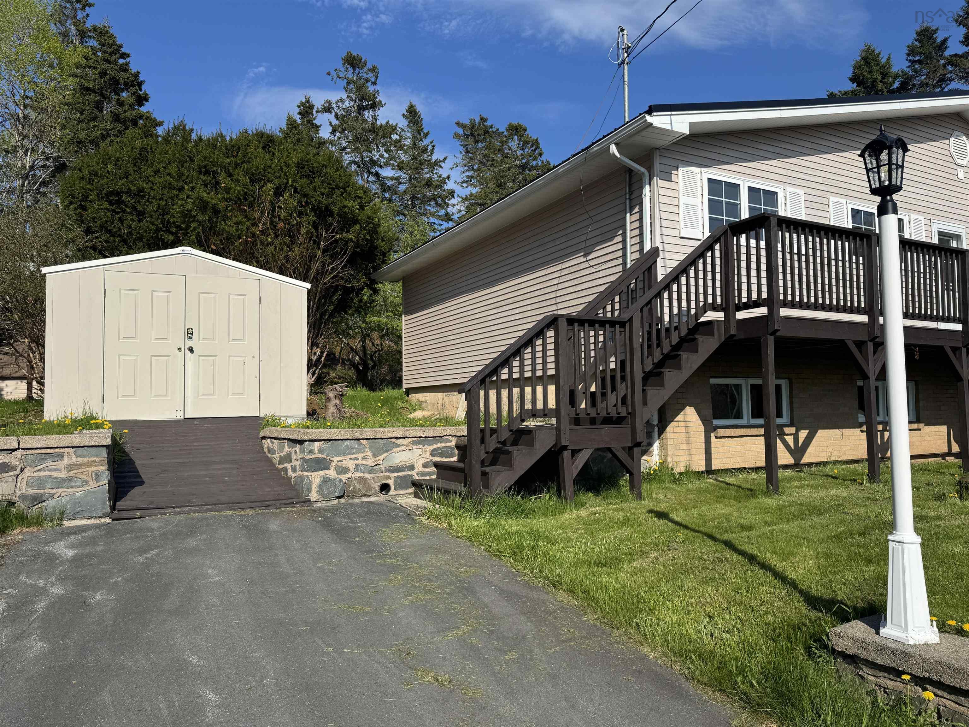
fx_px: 672
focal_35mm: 24
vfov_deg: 56.8
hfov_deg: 71.6
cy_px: 364
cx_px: 484
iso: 80
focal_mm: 6.76
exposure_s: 1/5348
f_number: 1.78
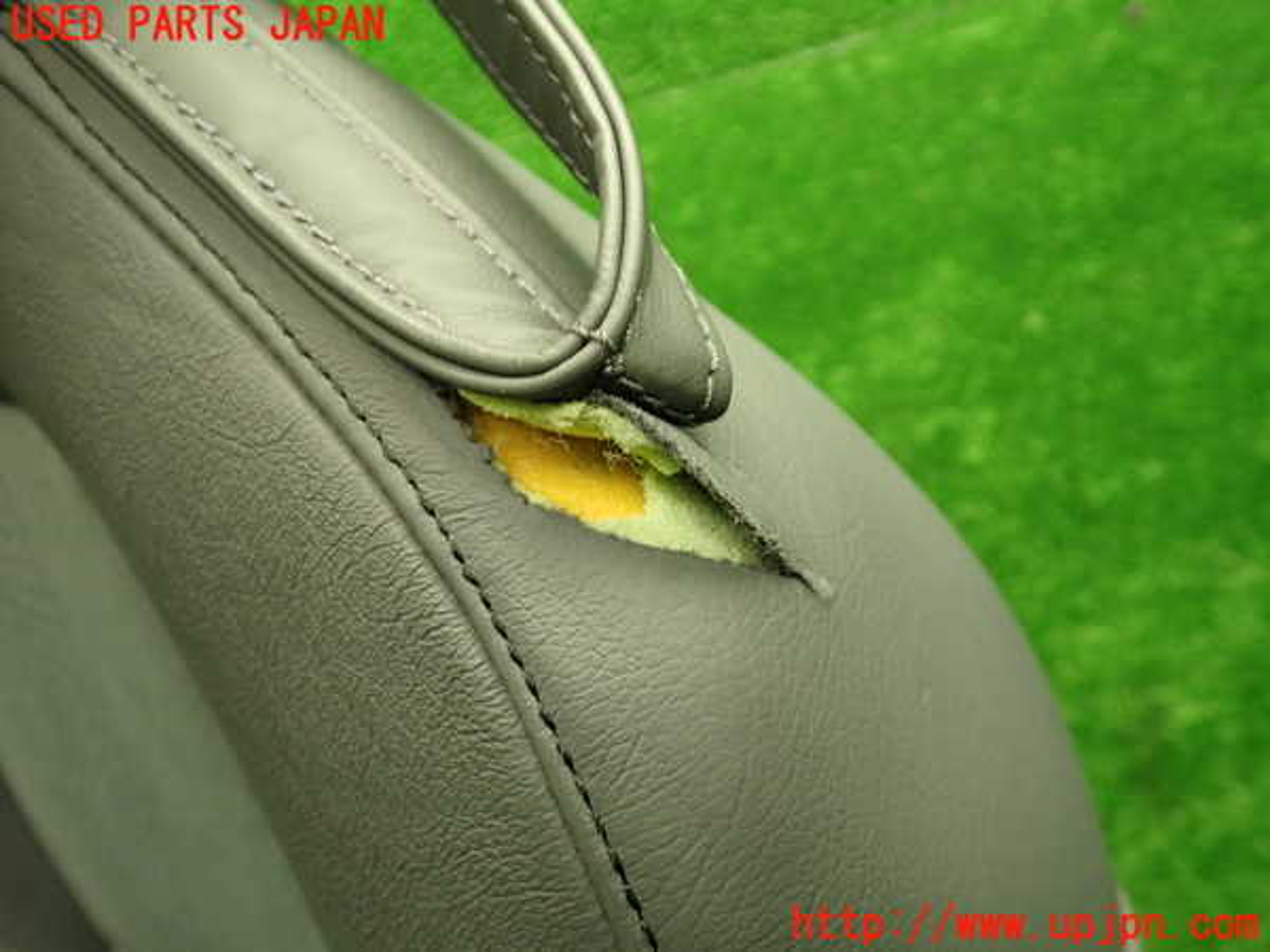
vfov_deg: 44.2
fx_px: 1174
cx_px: 635
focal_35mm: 32
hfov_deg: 56.8
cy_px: 476
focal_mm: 5.79
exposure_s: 1/30
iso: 250
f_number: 2.4
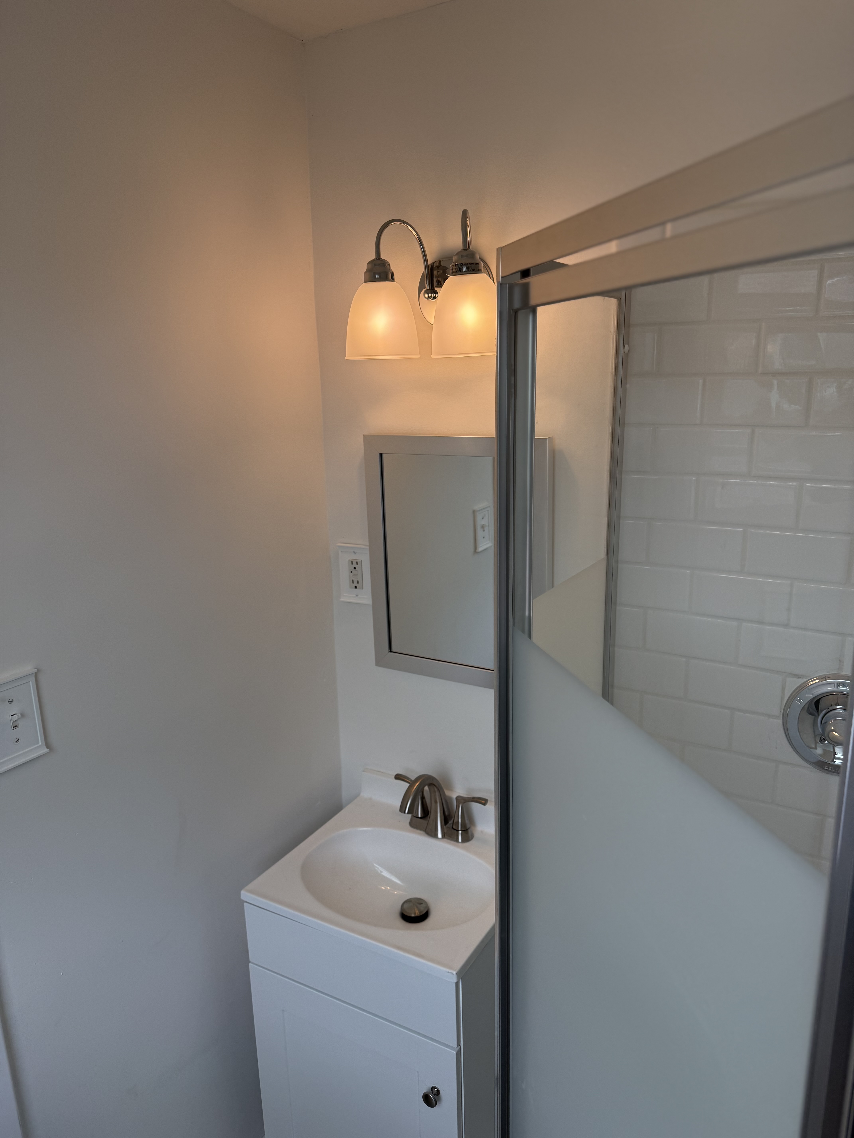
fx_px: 789
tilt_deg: -14.4
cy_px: 569
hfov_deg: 56.8
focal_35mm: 24
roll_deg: +0.1
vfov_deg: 71.6
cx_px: 427
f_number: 1.78
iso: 100
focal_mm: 6.76
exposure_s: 1/598
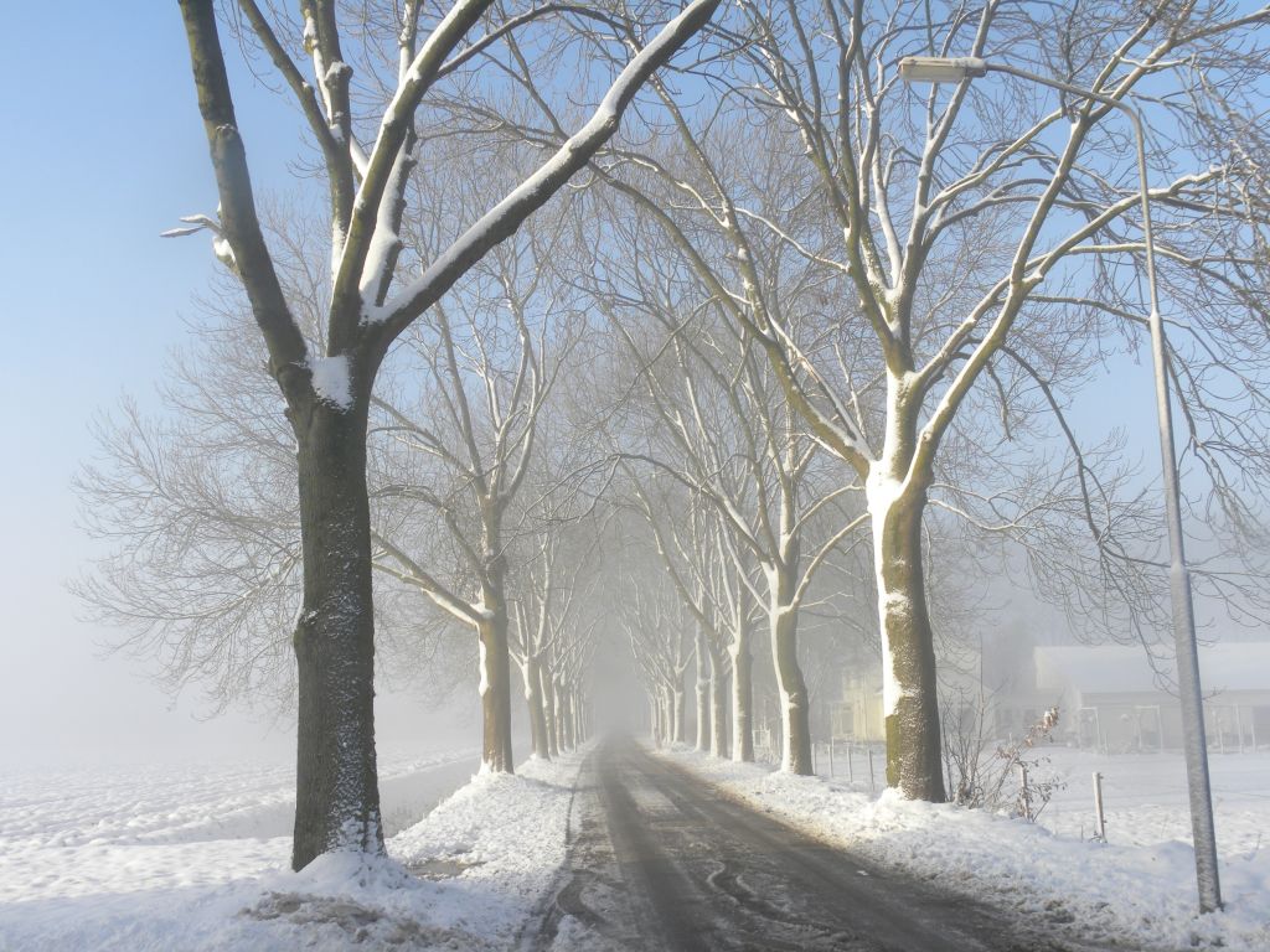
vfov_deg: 38.7
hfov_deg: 50.1
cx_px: 635
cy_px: 476
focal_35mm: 37
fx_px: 1357
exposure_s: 1/235
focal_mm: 6.6
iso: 64
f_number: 5
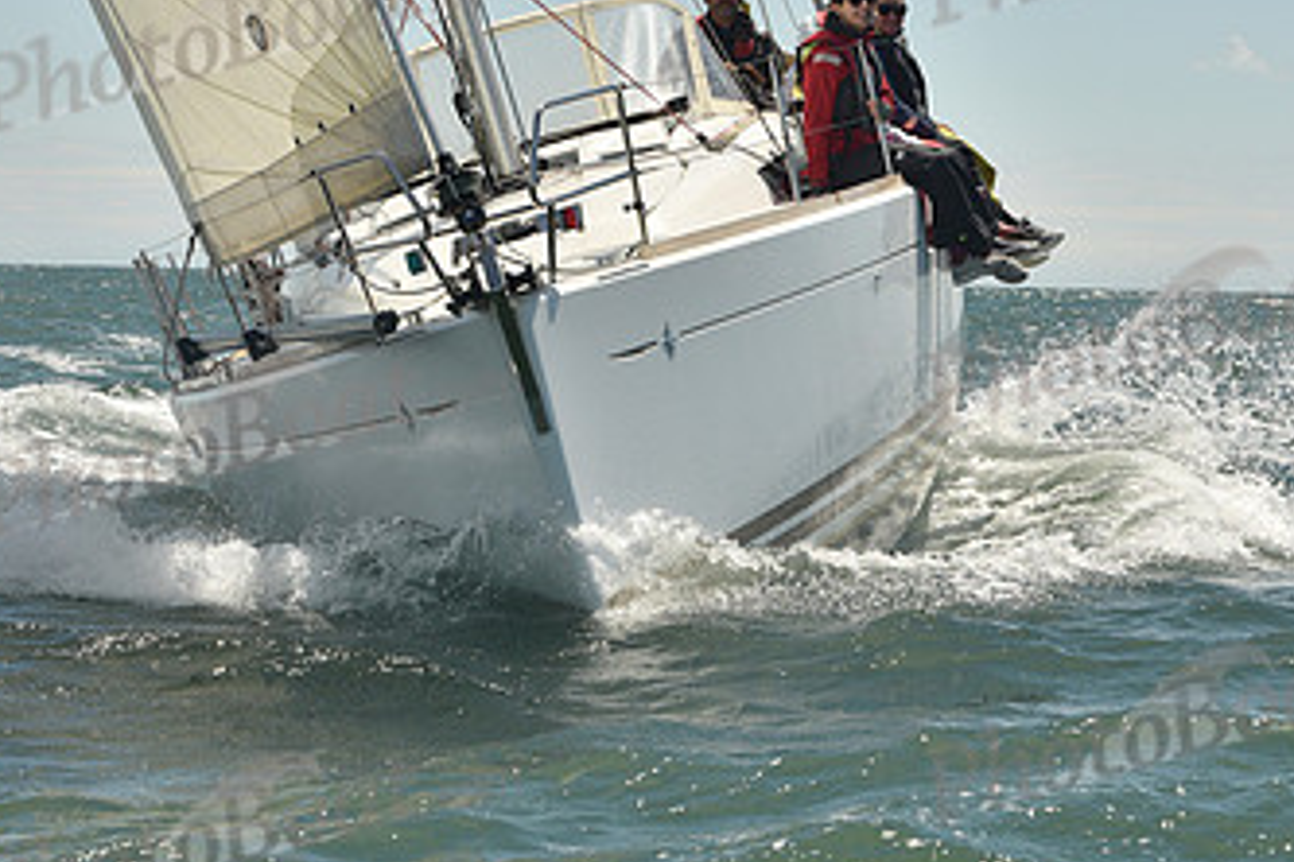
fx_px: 5319
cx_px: 727
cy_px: 181
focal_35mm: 148
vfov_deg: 9.3
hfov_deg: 13.9
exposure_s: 1/800
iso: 320
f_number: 13
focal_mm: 85
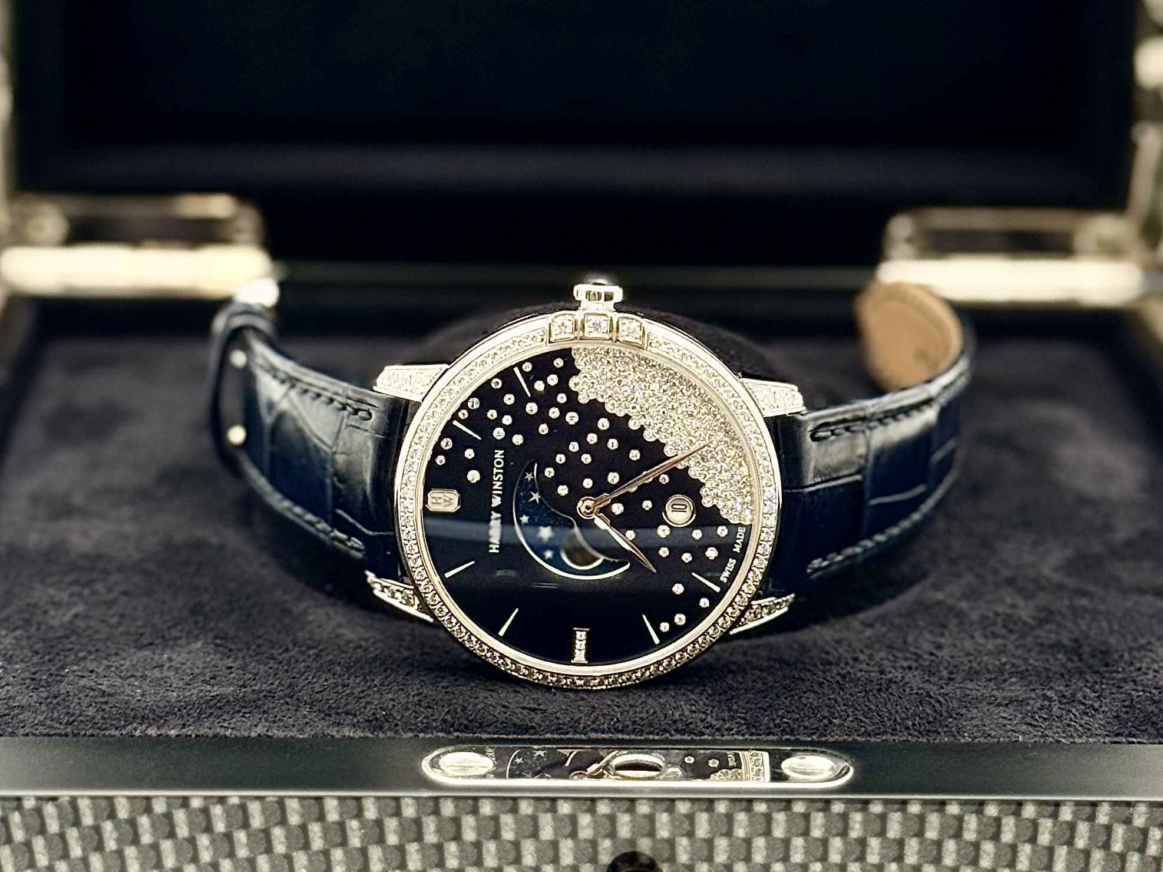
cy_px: 436
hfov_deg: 39.7
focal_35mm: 48
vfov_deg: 30.3
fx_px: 1612
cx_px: 582
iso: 100
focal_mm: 6.76
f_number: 1.78
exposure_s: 1/83
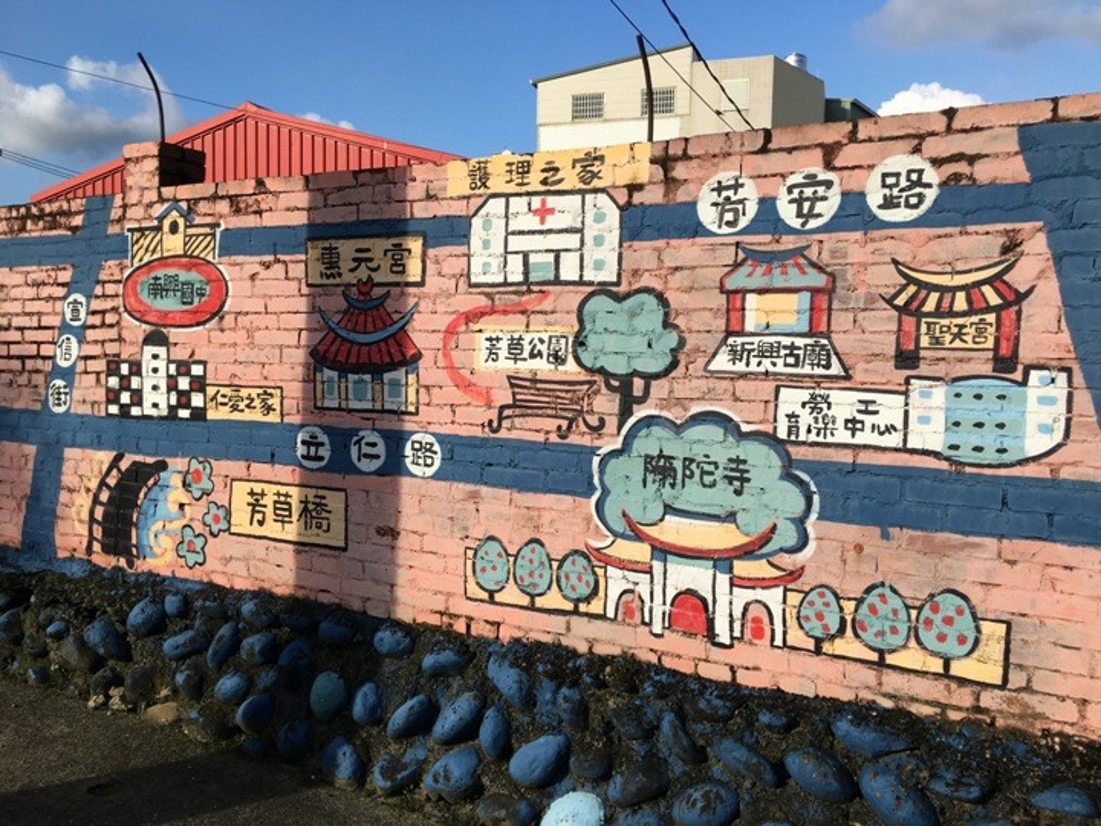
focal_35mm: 29
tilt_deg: -3.8
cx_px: 550
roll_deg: +0.1
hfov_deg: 61.7
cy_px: 413
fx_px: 922
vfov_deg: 48.2
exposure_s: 1/1221
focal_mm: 4.15
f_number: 2.2
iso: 25
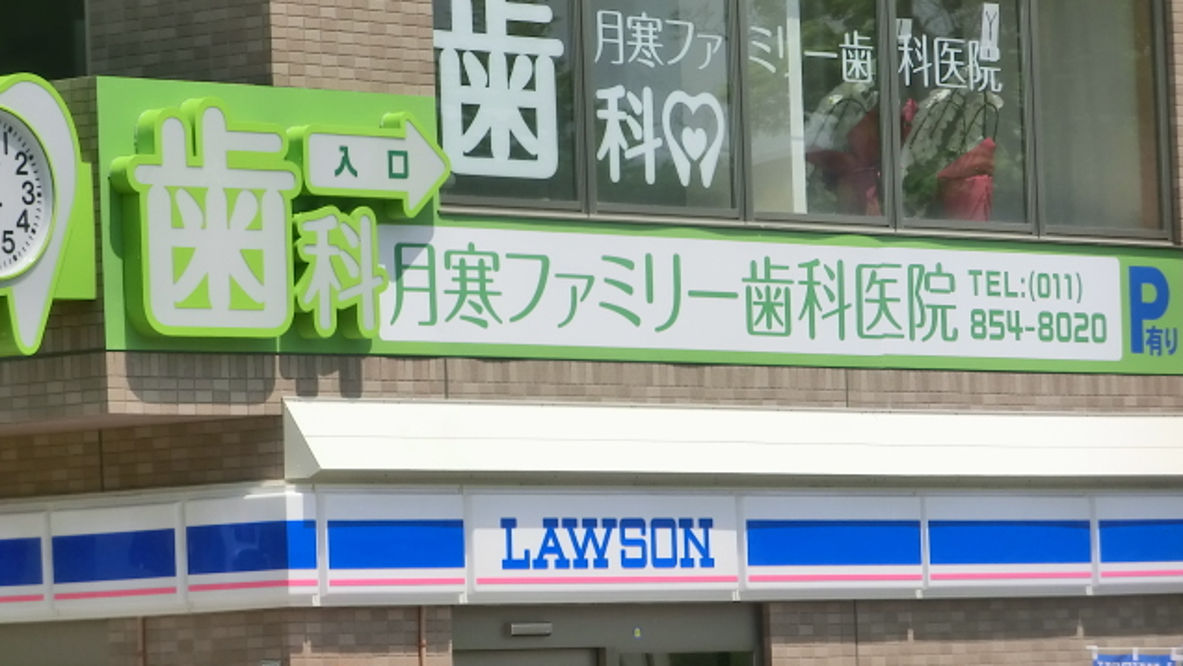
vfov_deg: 4.6
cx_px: 592
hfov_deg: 8.2
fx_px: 8251
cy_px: 233
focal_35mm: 263
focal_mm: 42.54
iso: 80
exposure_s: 1/500
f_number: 5.7
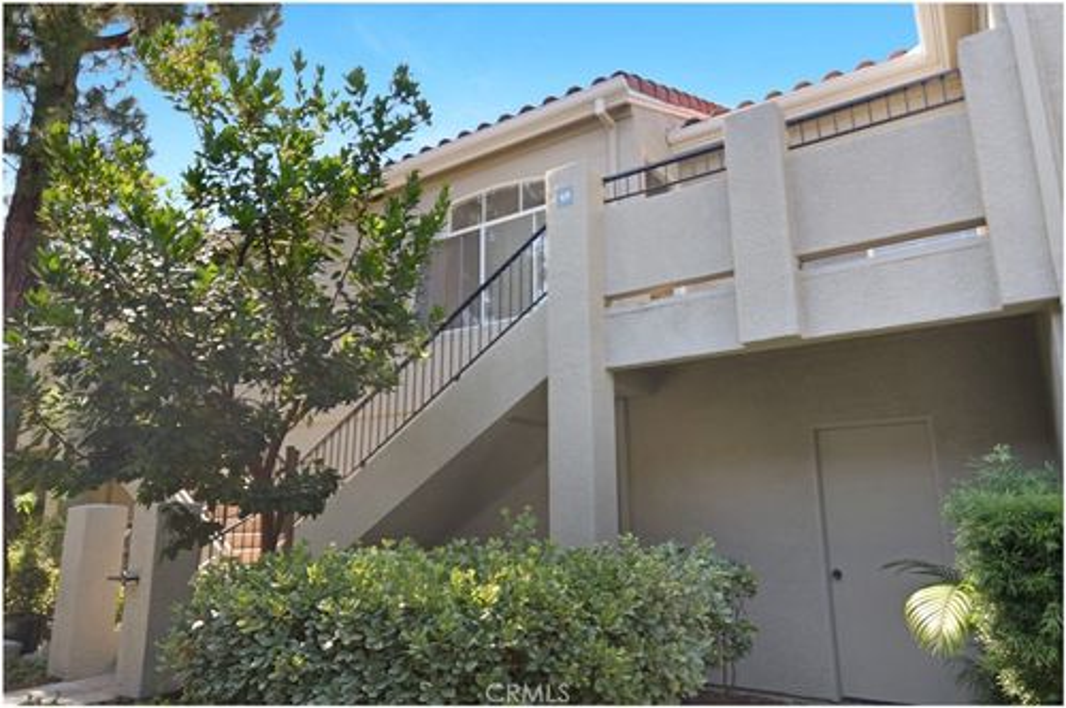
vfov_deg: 59.4
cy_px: 354
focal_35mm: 21
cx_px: 533
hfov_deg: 81.3
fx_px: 621
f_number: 2.8
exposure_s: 1/30
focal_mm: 14
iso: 100
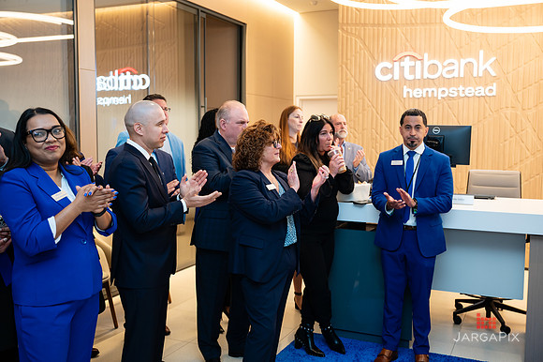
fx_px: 556
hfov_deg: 52.1
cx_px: 276
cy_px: 178
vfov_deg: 36.0
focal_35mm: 37
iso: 500
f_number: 3.2
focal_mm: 36
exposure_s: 1/200
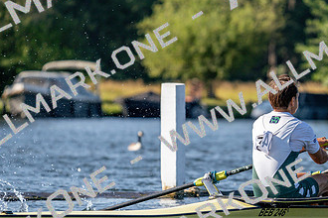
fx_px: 5357
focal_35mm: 588
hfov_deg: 3.5
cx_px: 281
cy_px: 155
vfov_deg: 2.3
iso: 320
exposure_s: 1/1600
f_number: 6.3
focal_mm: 335
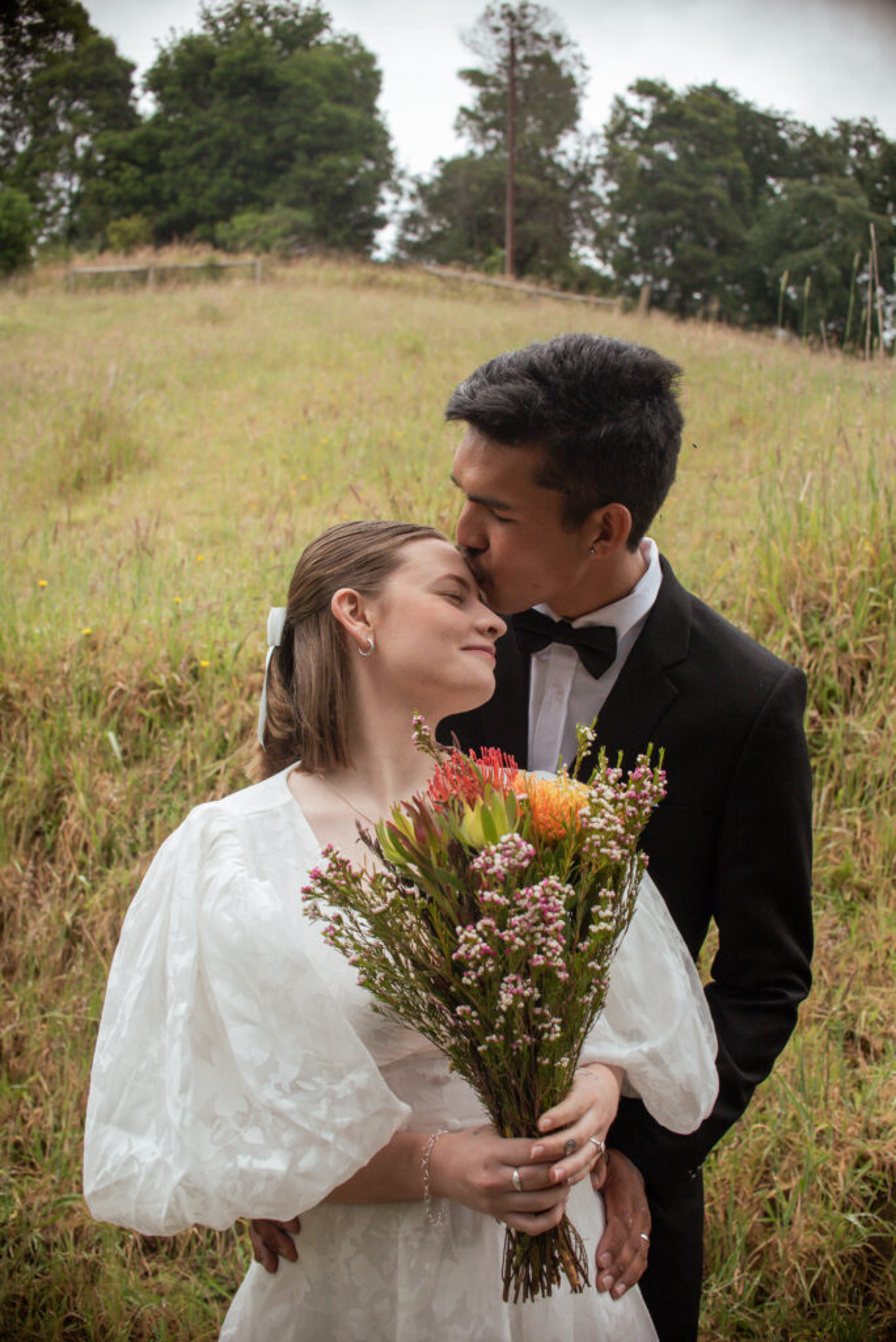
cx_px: 448
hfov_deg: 37.9
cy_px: 671
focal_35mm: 35
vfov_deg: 54.4
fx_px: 1305
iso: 3200
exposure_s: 1/4000
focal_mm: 35
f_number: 6.3
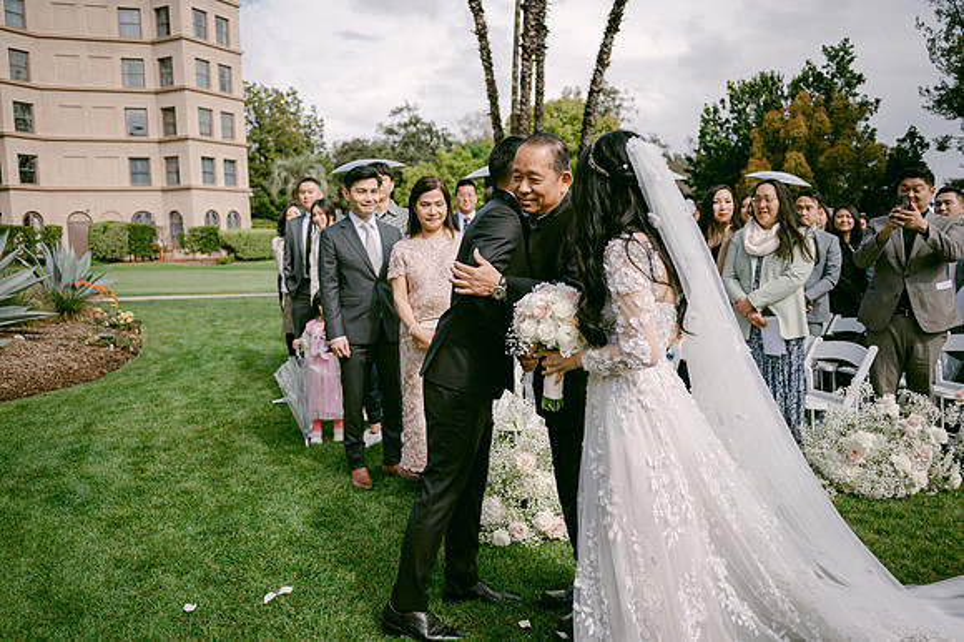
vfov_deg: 45.5
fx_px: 766
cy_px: 321
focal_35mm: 29
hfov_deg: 64.4
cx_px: 476
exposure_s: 1/2500
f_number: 2.8
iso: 100
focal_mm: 28
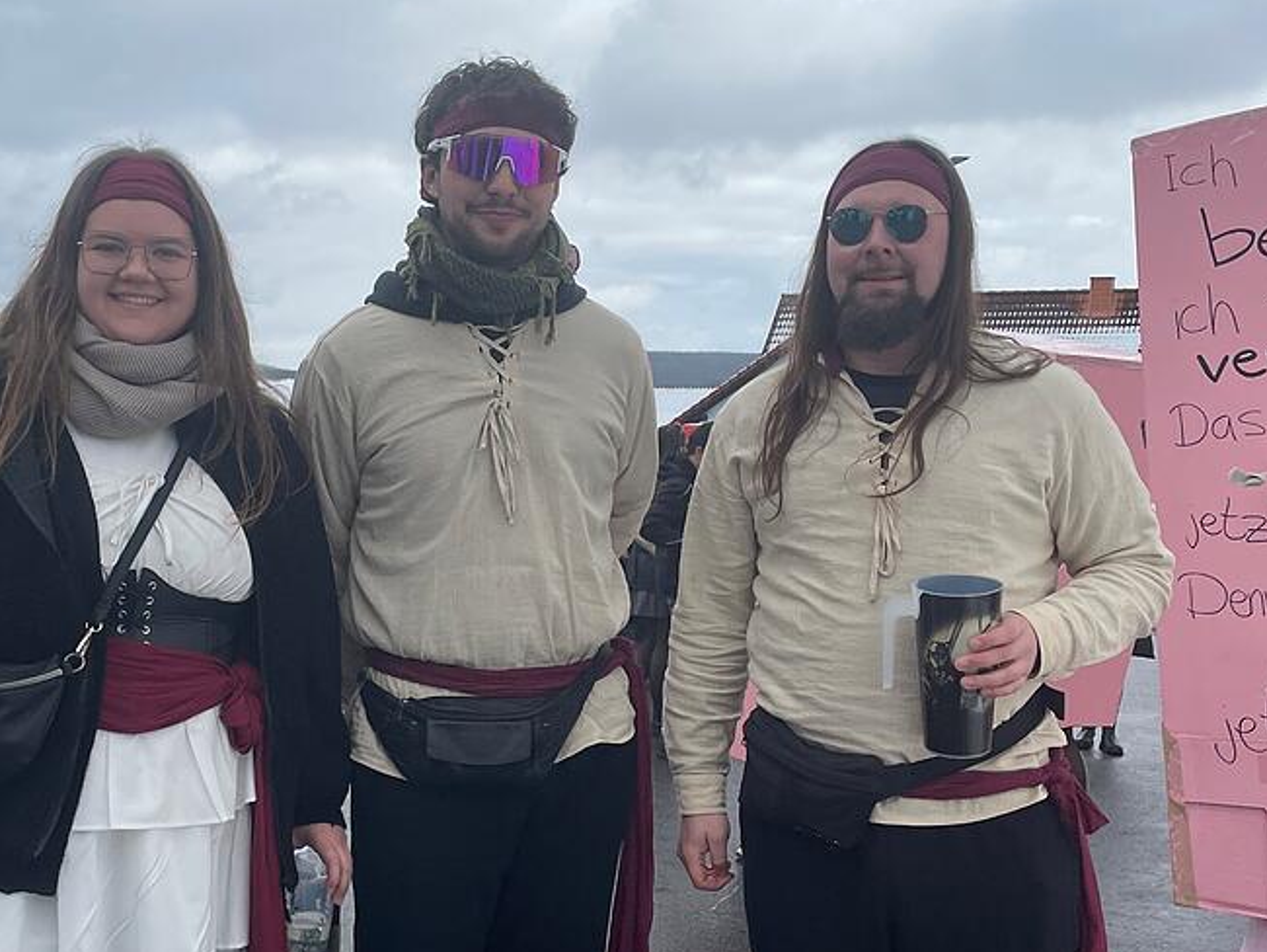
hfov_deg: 56.3
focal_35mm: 32
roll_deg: -0.4
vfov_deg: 44.1
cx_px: 497
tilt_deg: -5.9
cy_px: 535
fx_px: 1172
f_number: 1.6
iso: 32
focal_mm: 4.2
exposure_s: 1/2398
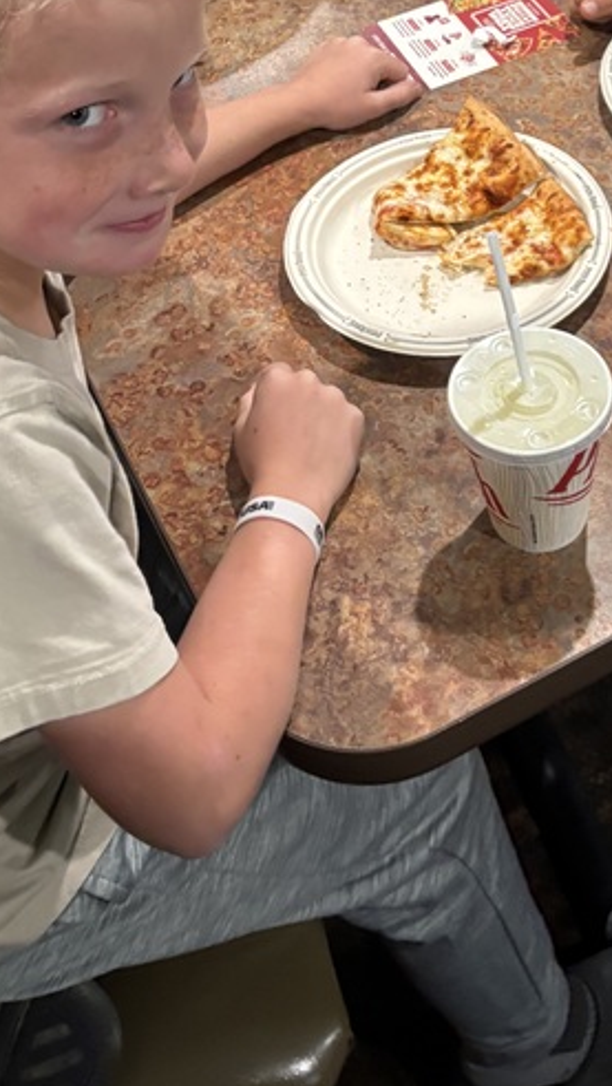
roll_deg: +4.5
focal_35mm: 59
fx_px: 1701
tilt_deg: -34.5
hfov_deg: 20.2
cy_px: -24
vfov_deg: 32.3
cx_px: 484
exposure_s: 1/60
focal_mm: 5.96
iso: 320
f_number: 1.6
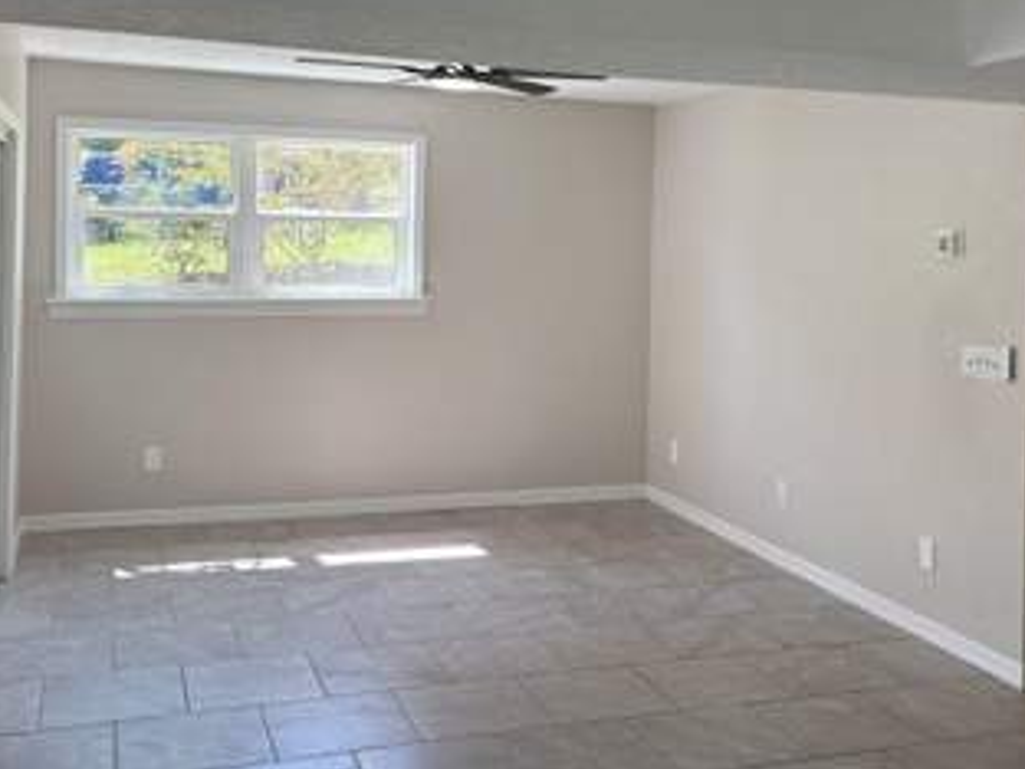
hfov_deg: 46.8
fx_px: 1184
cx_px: 545
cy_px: 233
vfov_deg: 35.5
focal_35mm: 40
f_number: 1.6
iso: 100
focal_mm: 5.96
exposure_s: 1/228
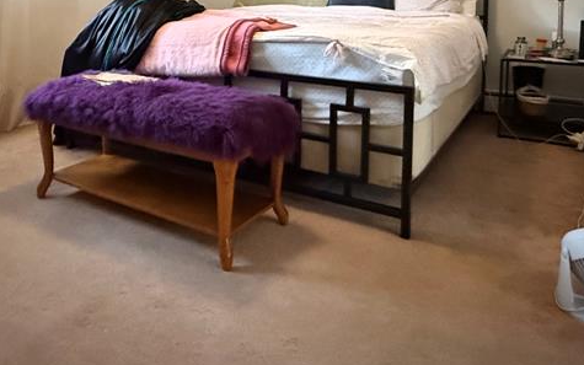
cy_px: 27
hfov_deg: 59.4
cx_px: 253
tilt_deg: -4.2
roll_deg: +0.8
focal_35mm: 32
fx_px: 509
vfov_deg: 36.6
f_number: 2.2
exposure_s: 1/40
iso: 1250
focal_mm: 2.22
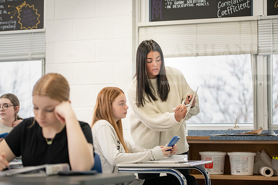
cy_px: 92
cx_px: 139
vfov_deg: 15.2
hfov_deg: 22.6
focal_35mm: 90
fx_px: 695
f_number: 3.2
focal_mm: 90
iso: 1600
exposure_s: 1/200
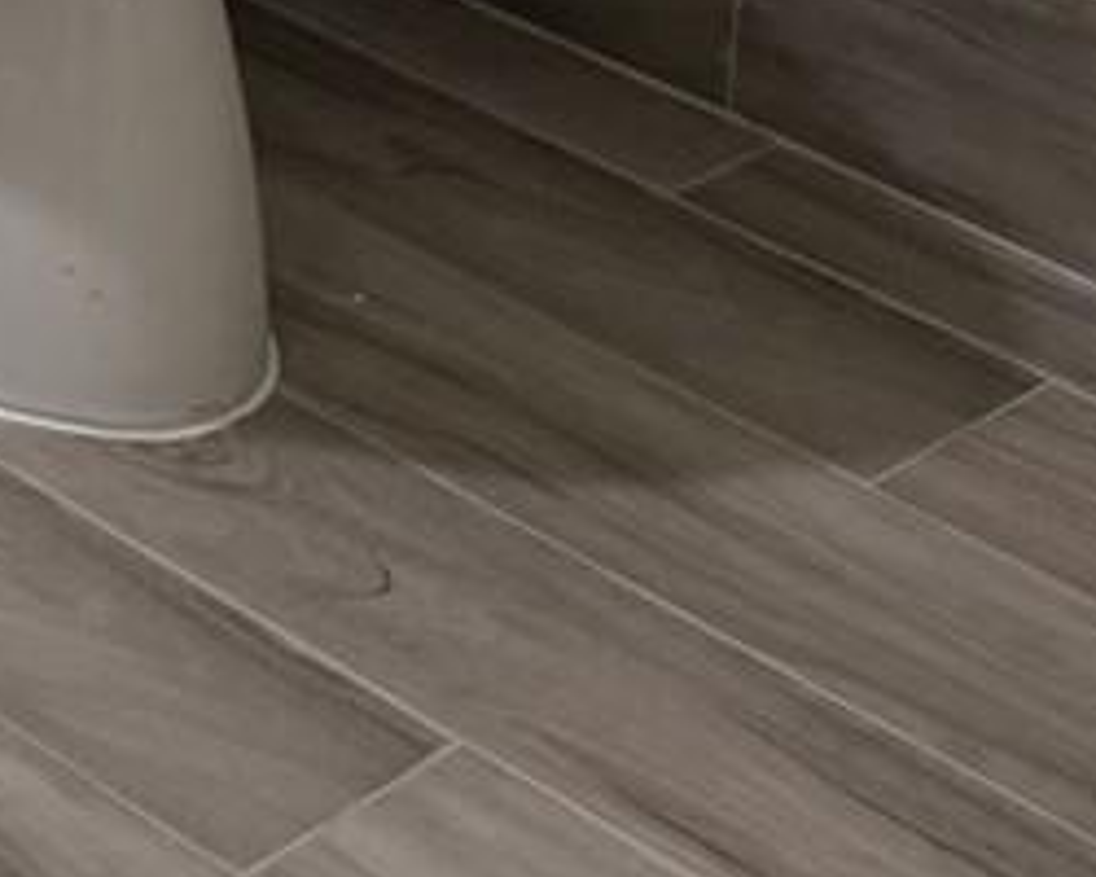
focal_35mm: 150
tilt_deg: -13.4
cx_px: -1714
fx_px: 4866
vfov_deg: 9.0
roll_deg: +2.4
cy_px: -1394
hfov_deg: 10.6
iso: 160
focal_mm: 6.76
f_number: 1.78
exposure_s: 1/60
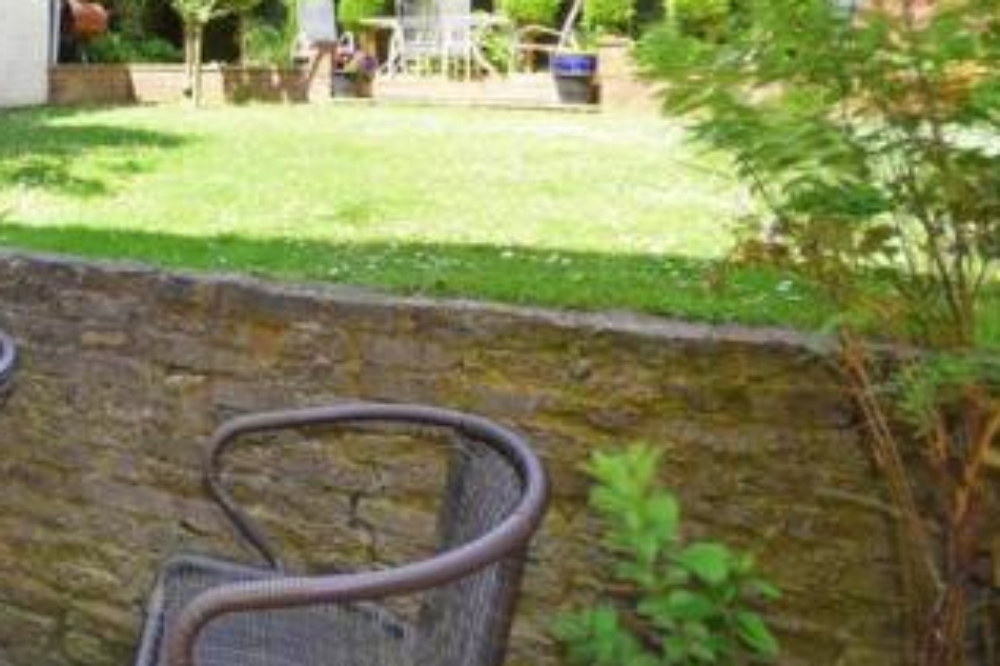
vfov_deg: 39.2
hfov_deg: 51.4
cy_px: 65
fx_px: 861
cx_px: 57
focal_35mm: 31
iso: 160
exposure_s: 1/200
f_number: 7.1
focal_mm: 10
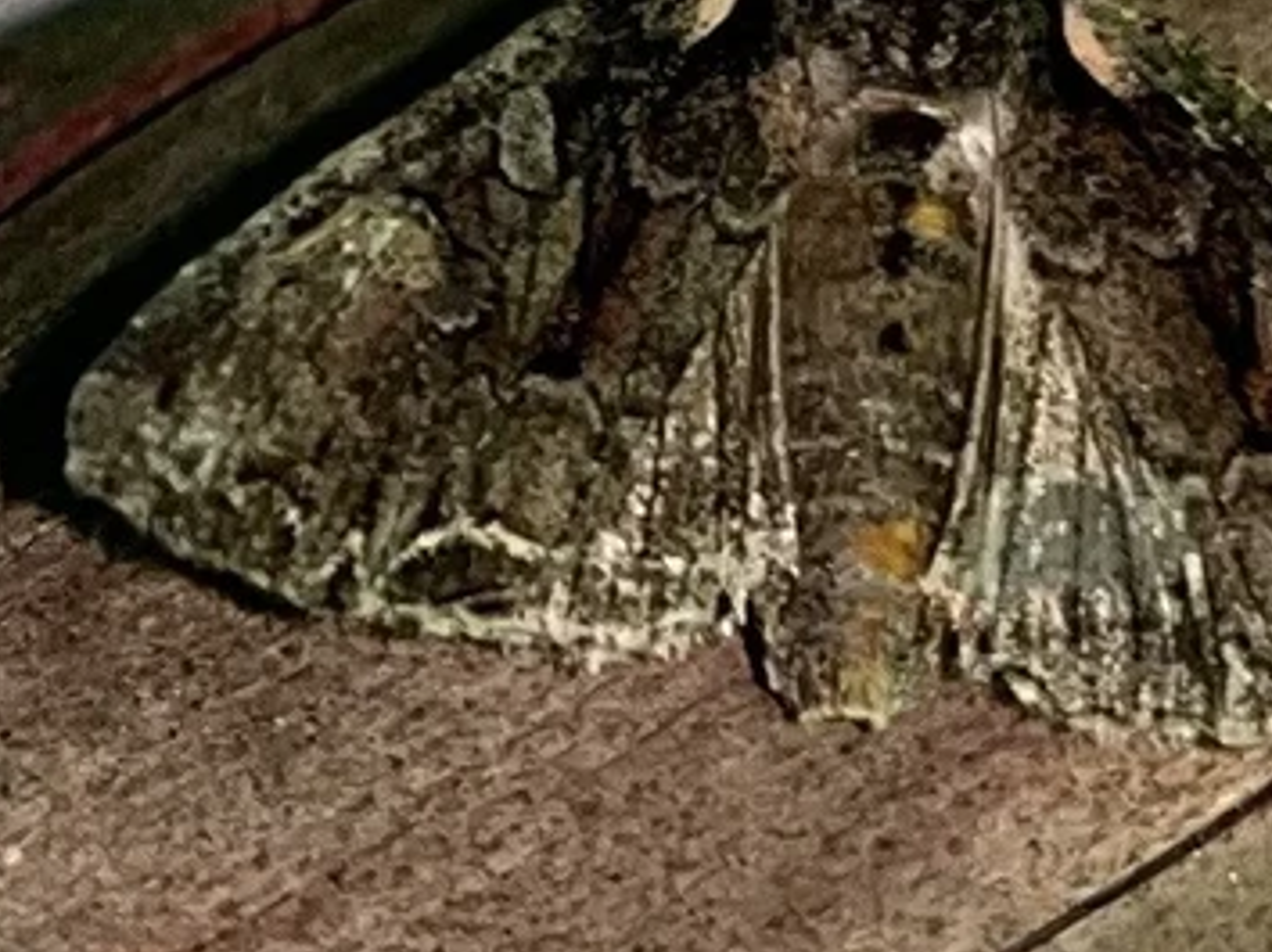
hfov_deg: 39.2
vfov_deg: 30.3
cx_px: 985
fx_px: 1726
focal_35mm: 47
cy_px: 221
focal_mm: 5.1
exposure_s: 1/76
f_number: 1.6
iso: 32
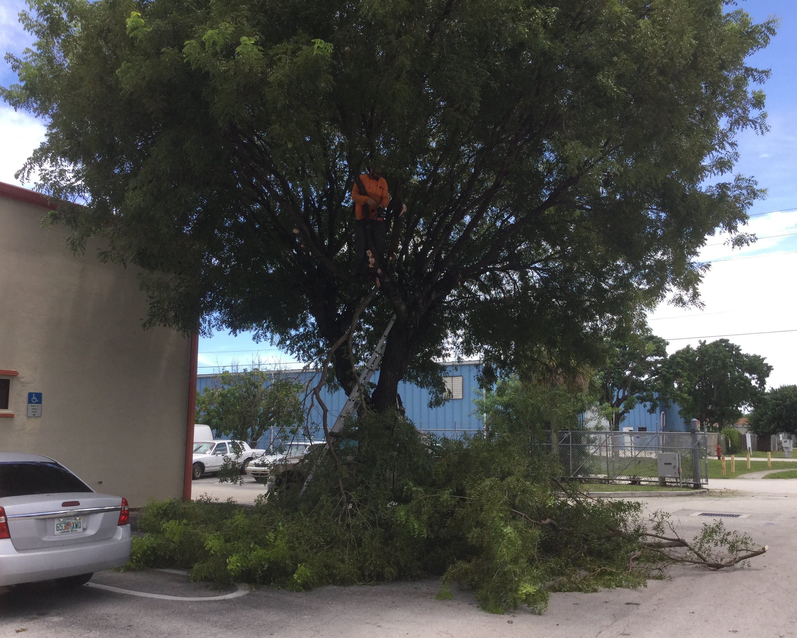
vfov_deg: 44.5
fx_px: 778
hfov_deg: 54.2
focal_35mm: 33
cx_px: 418
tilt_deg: +6.2
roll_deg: -1.0
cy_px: 325
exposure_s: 1/500
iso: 25
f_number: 2.4
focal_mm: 3.3
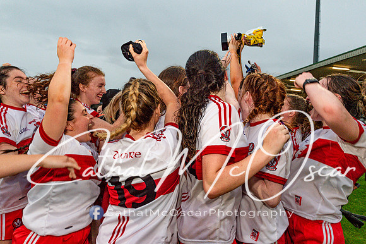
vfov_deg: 53.1
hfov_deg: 73.8
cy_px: 122
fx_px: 244
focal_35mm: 24
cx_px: 183
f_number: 5.6
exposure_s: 1/320
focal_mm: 24
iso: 1600
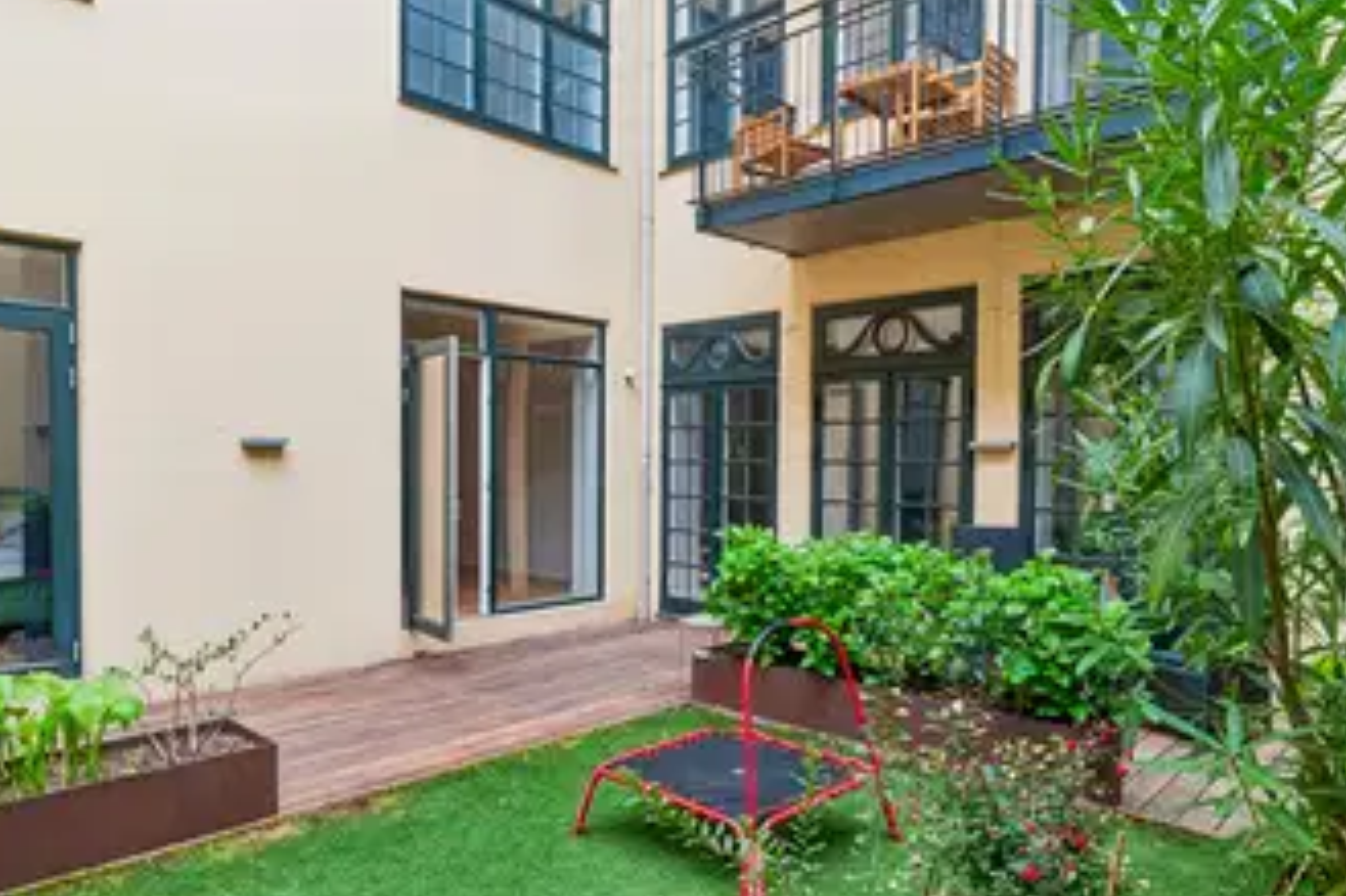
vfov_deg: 55.1
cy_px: 438
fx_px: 859
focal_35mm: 23
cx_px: 634
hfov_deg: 76.1
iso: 200
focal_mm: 12
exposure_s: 1/20
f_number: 10
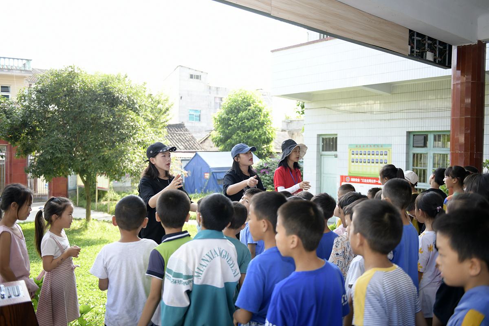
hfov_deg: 58.7
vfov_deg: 41.1
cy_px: 163
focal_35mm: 32
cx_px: 244
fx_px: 435
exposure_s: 1/400
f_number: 2.8
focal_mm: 32
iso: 250
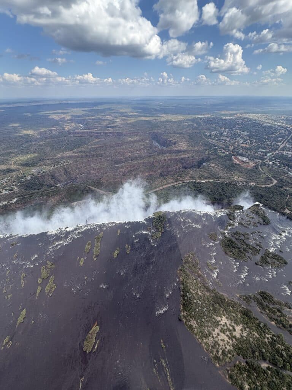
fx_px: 157
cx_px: 146
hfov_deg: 85.7
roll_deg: -0.2
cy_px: 195
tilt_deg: -24.6
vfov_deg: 102.1
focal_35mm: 14
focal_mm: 2.22
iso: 40
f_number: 2.2
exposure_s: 1/544
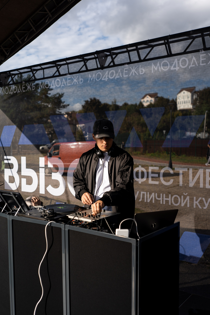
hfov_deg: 35.9
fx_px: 324
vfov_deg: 51.9
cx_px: 102
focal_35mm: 37
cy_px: 164
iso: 100
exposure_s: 1/2000
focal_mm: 35
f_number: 2.8
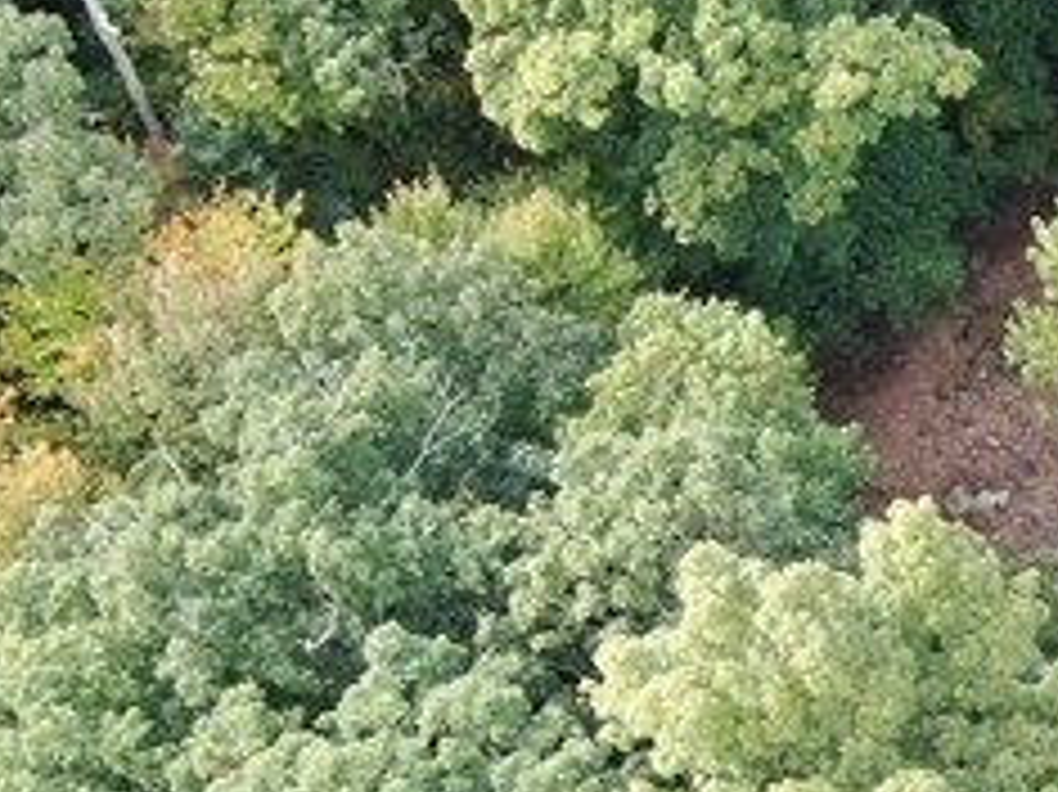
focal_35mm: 161
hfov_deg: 11.3
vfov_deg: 9.0
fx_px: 4918
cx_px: 1990
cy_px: 1125
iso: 100
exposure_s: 1/60
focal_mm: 6.35
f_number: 3.4
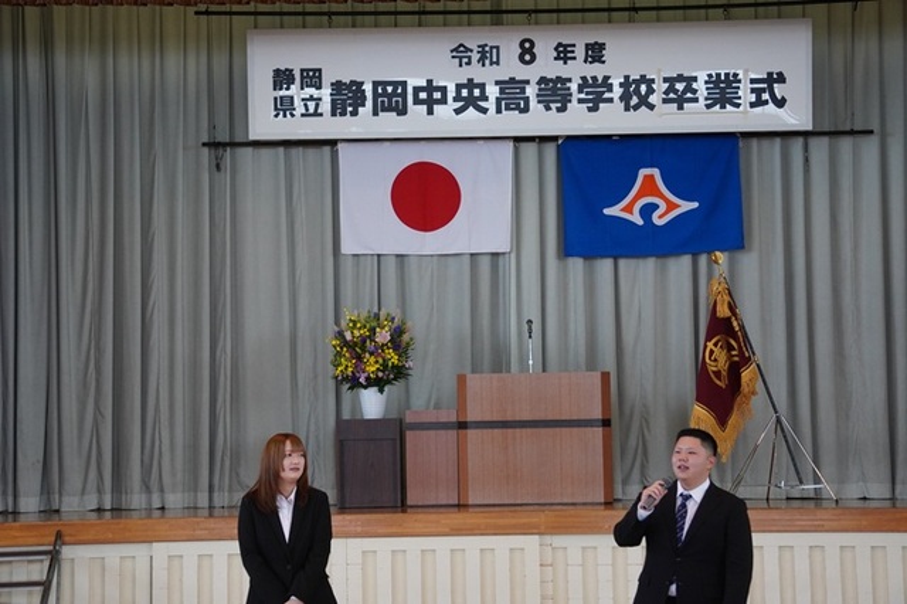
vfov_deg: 14.0
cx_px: 454
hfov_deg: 20.9
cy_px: 302
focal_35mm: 98
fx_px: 2455
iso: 1250
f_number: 4.5
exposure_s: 1/160
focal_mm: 65
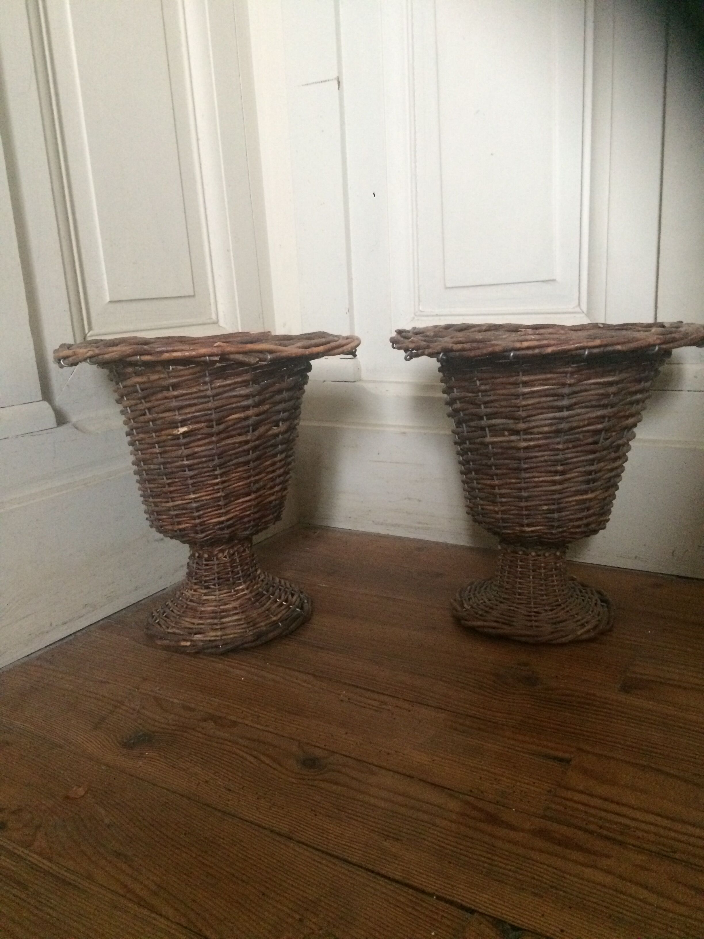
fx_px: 786
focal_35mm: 29
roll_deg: +2.4
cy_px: 470
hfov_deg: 48.2
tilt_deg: -9.4
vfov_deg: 61.7
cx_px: 352
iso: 400
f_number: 2.2
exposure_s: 1/17
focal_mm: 4.15
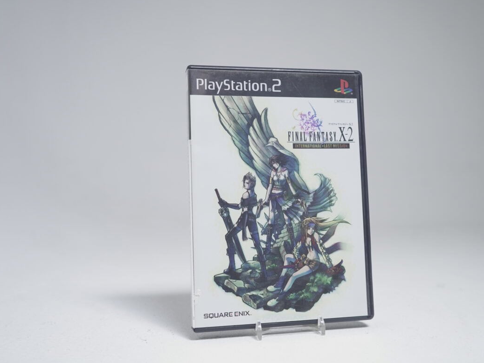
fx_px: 559
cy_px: 182
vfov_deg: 36.0
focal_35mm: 40
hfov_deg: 46.7
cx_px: 275
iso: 640
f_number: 5.6
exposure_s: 1/20
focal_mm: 36
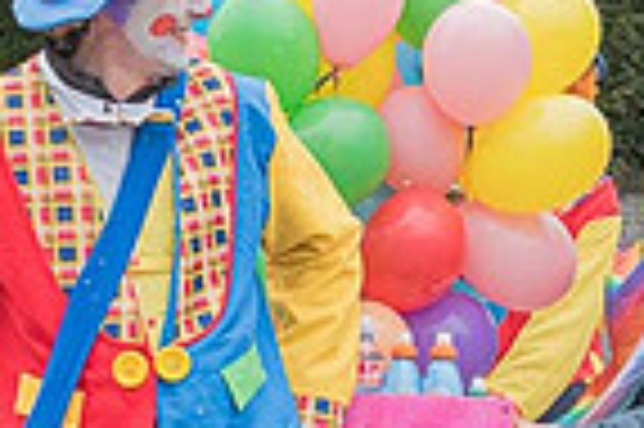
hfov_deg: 11.3
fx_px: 3252
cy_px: 419
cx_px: 270
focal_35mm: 182
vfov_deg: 7.5
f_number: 5.6
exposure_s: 1/250
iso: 1600
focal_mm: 45
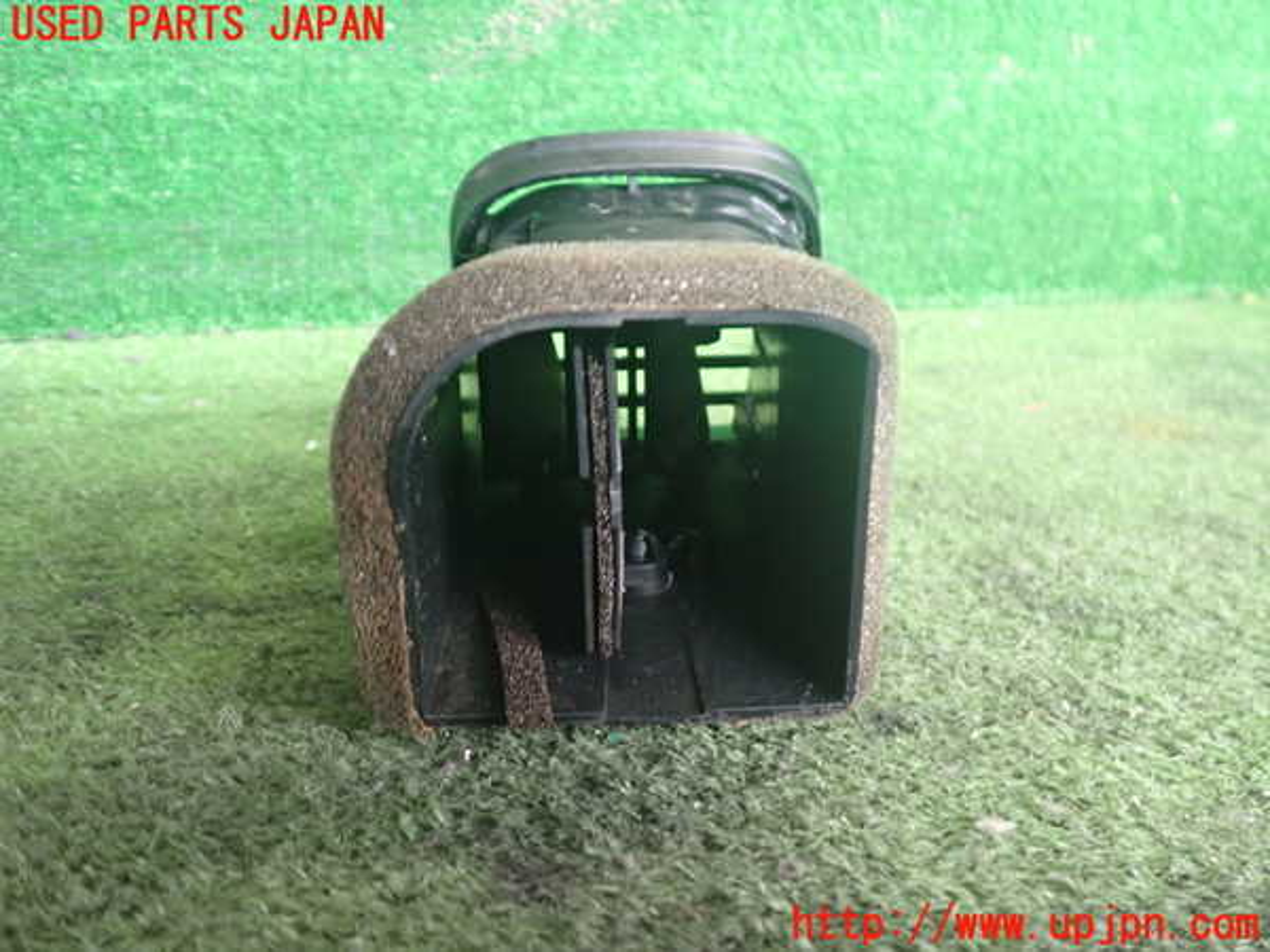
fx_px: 1101
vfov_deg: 46.8
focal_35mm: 30
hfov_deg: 60.0
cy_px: 476
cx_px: 635
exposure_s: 1/30
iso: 500
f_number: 2.3
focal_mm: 5.4
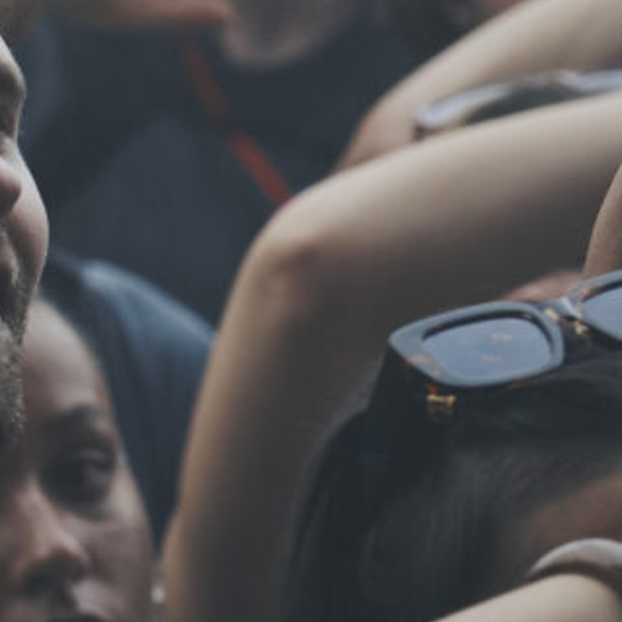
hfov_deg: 1.9
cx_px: -1052
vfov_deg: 1.9
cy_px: -277
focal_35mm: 924
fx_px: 18784
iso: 160
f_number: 4
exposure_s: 1/400
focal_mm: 120
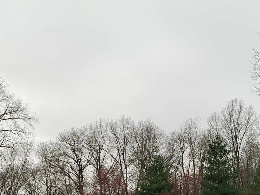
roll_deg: -0.6
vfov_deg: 26.2
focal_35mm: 54
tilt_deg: +10.9
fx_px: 406
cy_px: 174
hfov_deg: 35.4
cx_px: 104
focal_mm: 4.25
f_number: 1.8
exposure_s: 1/204
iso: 25
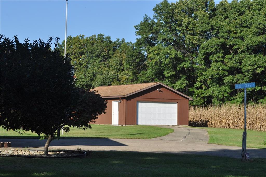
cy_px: 88
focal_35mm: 82
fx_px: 609
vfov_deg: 16.5
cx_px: 133
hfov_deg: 24.7
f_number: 13
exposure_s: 1/200
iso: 200
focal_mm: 55
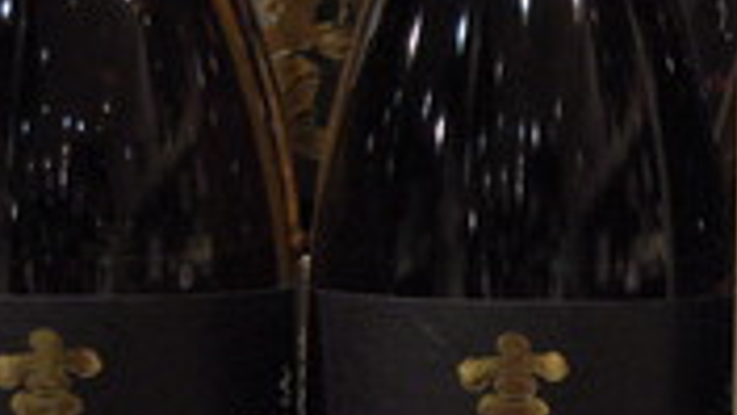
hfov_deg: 9.4
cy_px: 363
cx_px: 804
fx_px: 4417
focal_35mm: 226
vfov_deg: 5.4
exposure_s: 1/15
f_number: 4.7
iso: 400
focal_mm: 14.5
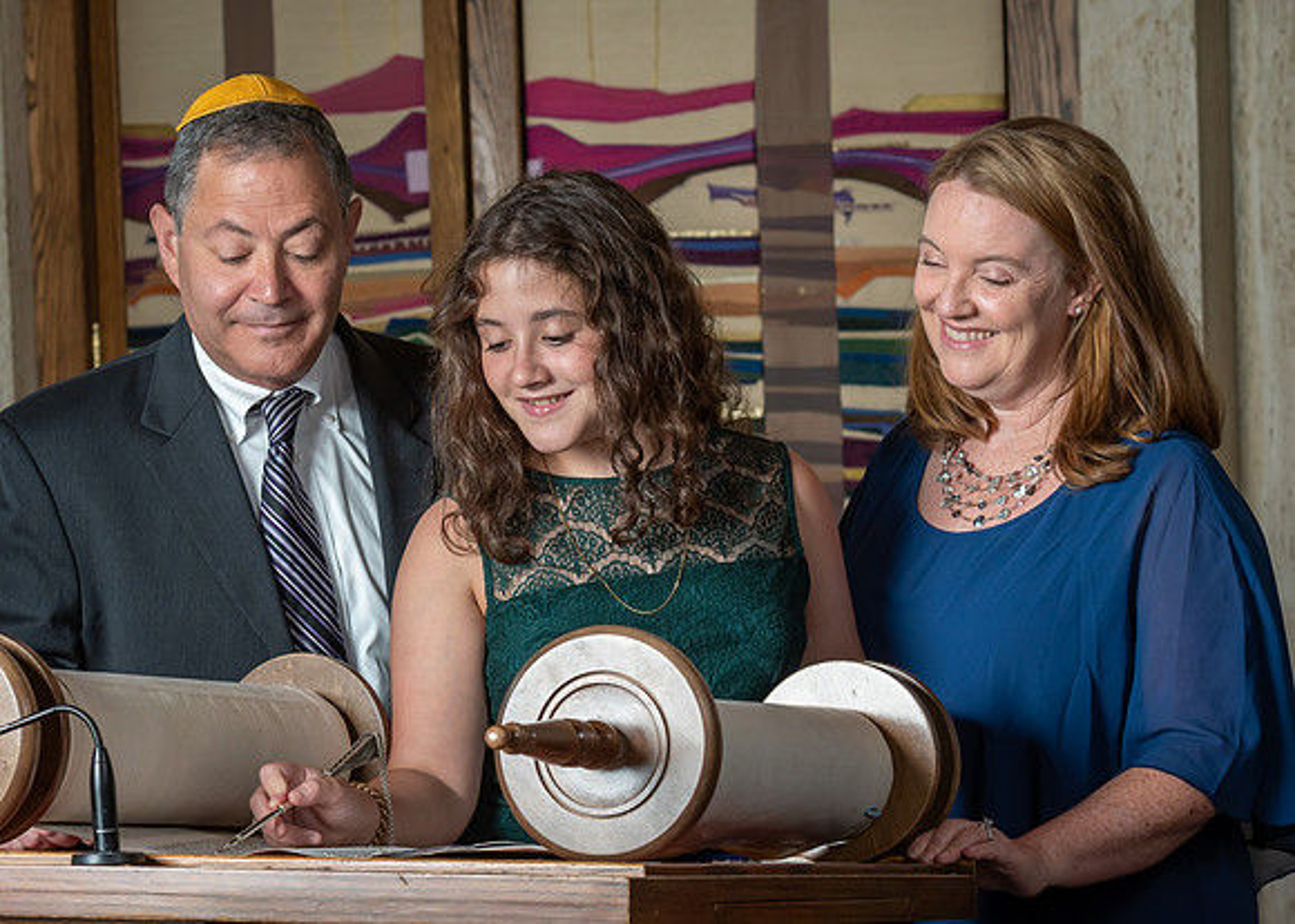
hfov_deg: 16.1
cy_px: 500
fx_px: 4569
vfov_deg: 11.6
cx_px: 602
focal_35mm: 124
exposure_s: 1/250
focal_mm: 70
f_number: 7.1
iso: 500
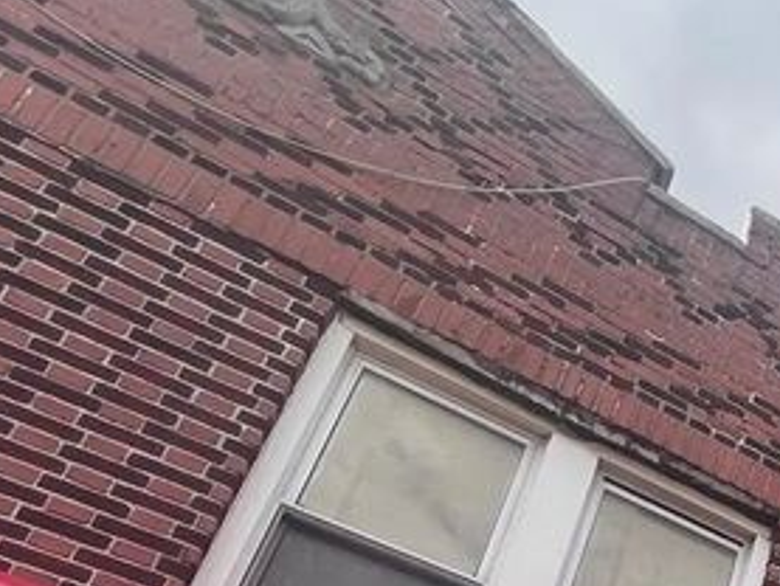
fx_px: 1082
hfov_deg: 24.2
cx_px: 1318
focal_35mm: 48
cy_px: 1026
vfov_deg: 21.4
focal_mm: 1.57
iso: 32
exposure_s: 1/255
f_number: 1.8
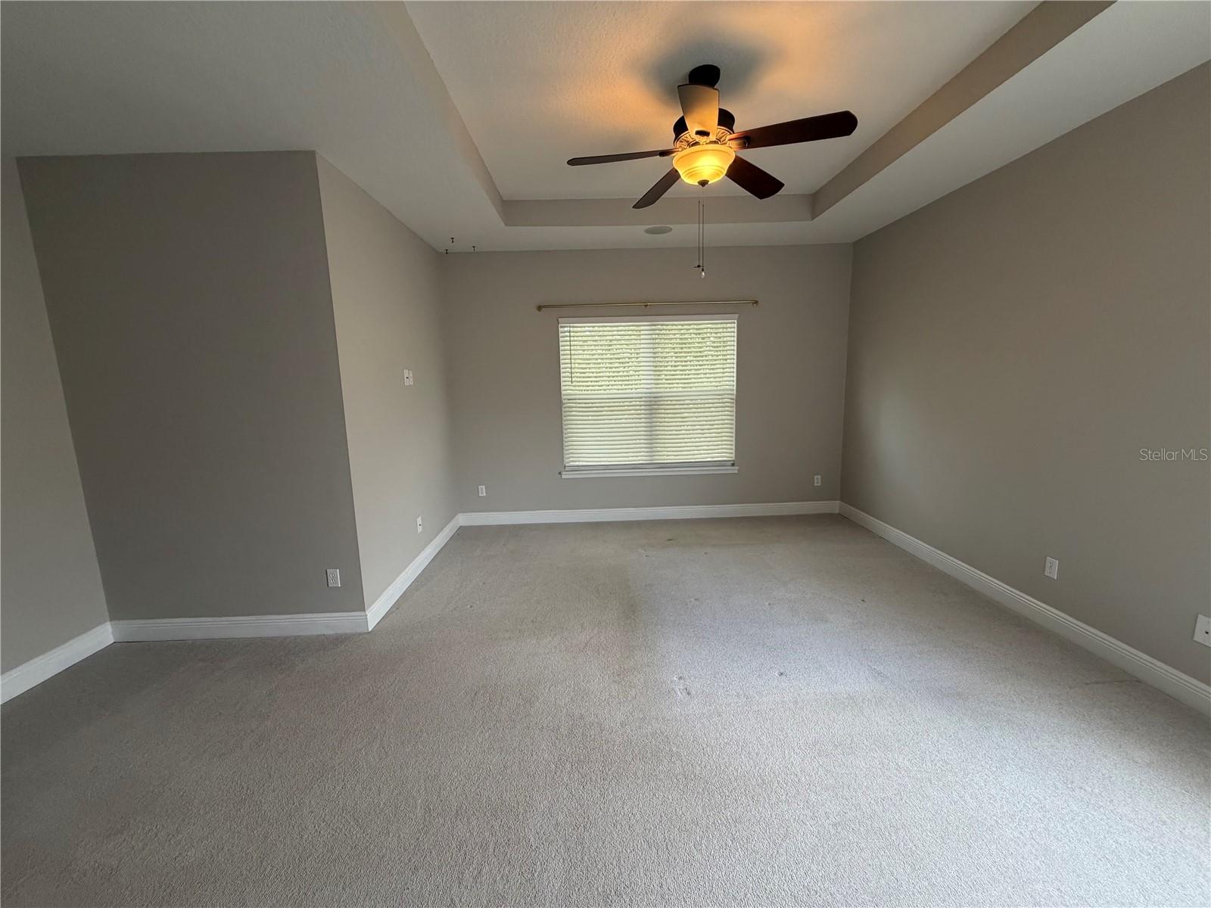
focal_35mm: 14
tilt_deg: -8.8
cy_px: 454
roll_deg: +1.6
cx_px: 606
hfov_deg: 102.1
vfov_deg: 85.7
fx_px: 490
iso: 250
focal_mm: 2.22
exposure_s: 1/121
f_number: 2.2
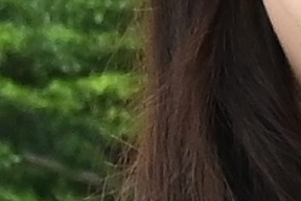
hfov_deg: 7.5
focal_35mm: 267
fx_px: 2232
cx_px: 487
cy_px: -58
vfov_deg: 5.1
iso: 2500
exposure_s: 1/500
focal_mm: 36
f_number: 11
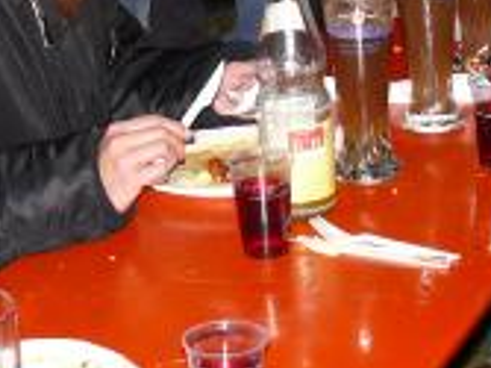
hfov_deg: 13.4
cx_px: 320
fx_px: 2084
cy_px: -199
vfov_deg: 9.8
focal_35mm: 147
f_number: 2.8
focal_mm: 7.4
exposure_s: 1/30
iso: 160
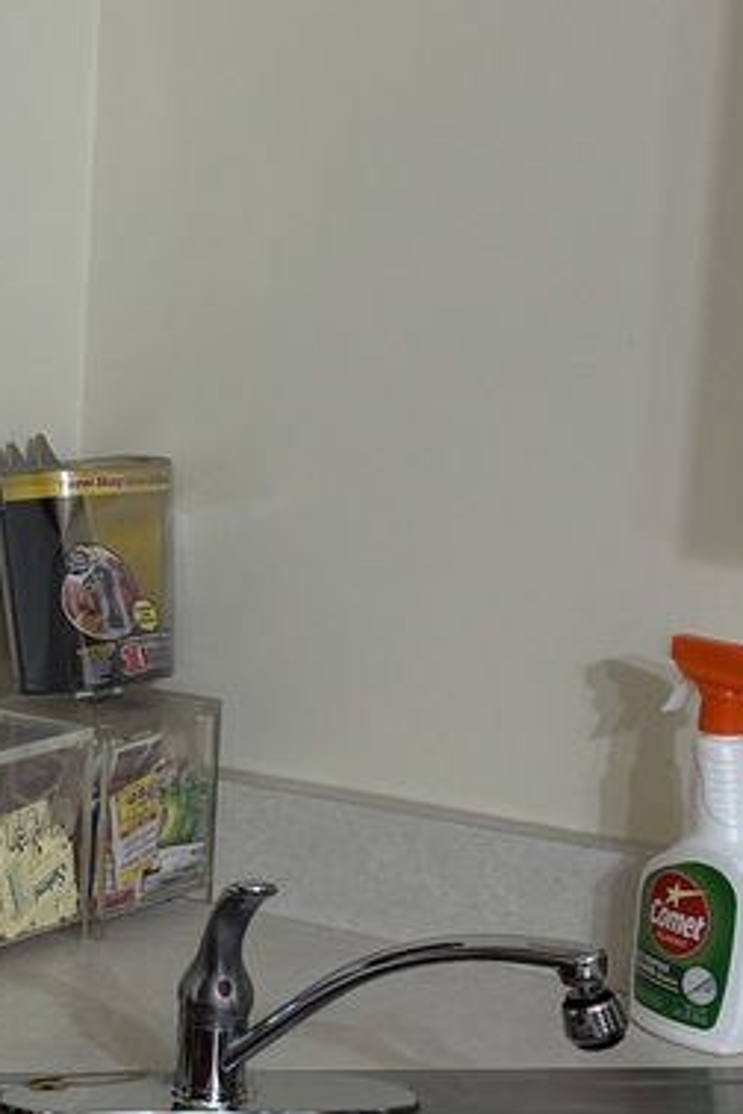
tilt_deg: -12.6
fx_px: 2941
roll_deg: -1.2
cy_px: 813
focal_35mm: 95
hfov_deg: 13.9
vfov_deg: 21.3
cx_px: -206
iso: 100
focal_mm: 6.76
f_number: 1.78
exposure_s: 1/120
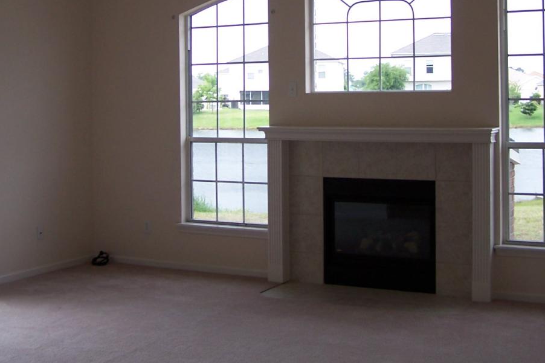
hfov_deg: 33.9
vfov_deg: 22.8
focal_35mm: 59
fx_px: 893
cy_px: 95
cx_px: 280
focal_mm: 6.7
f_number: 2.8
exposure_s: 1/125
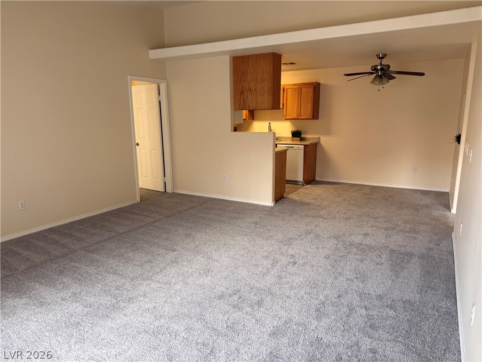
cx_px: 241
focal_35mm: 24
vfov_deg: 56.8
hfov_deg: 71.6
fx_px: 334
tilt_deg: -12.5
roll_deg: +0.1
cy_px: 181
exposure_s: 1/60
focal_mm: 6.76
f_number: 1.78
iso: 125
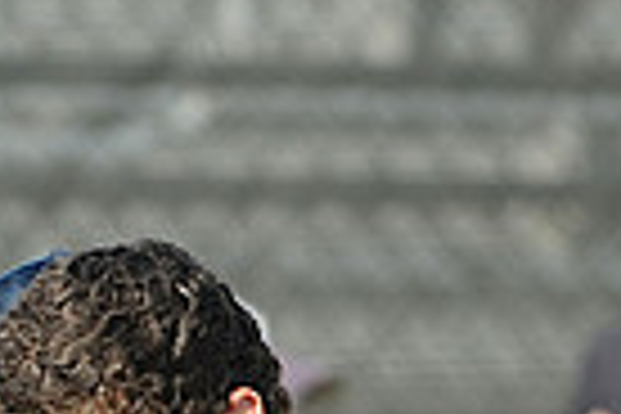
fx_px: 32548
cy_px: 763
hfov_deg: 1.1
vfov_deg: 0.7
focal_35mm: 1887
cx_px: -270
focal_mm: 300
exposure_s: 1/800
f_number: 4
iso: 200
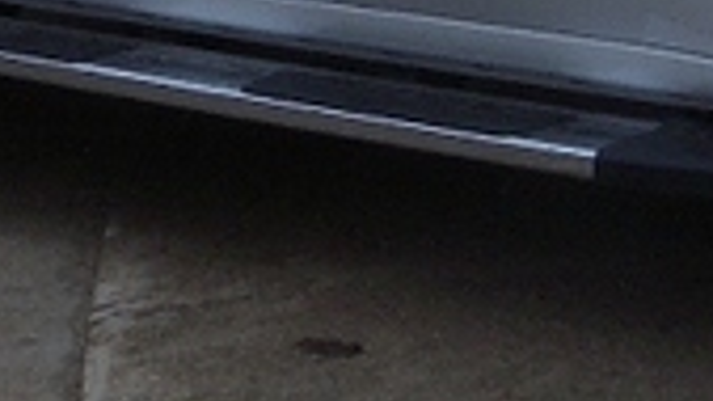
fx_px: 3403
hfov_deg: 11.9
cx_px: 633
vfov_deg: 6.7
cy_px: -114
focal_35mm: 180
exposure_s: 1/400
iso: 50
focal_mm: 5.8
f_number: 4.3
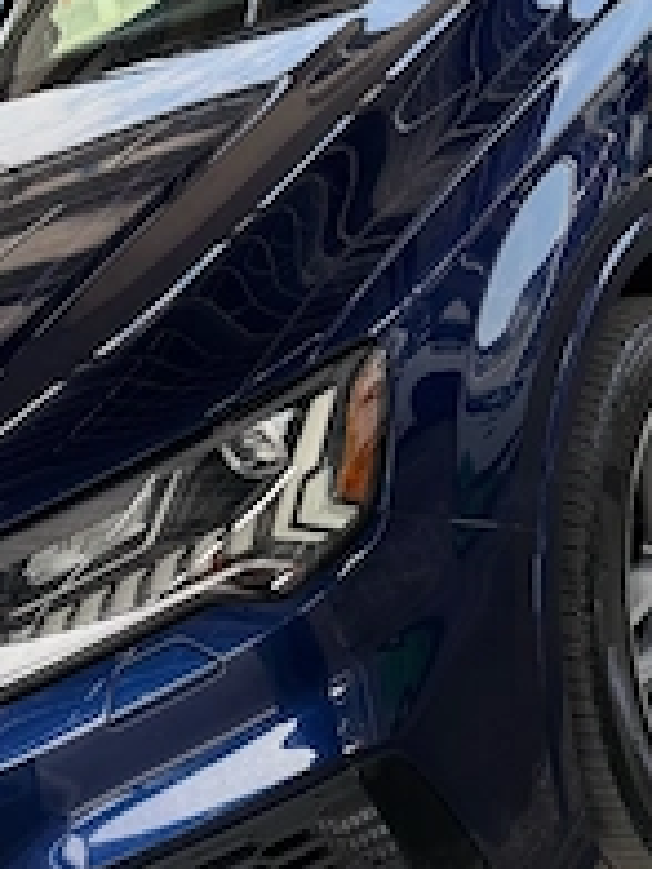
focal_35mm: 49
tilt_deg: -14.6
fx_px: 1231
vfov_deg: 38.1
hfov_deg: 29.4
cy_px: 235
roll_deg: +22.2
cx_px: 204
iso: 80
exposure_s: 1/931
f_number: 1.78
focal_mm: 6.76
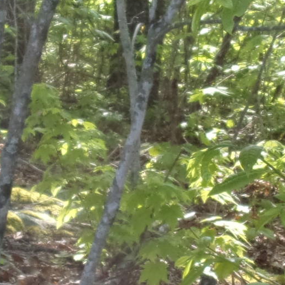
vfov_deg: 8.7
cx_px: 63
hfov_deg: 8.7
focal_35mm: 201
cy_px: 195
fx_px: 1872
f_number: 3.9
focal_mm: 7
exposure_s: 1/70
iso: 80
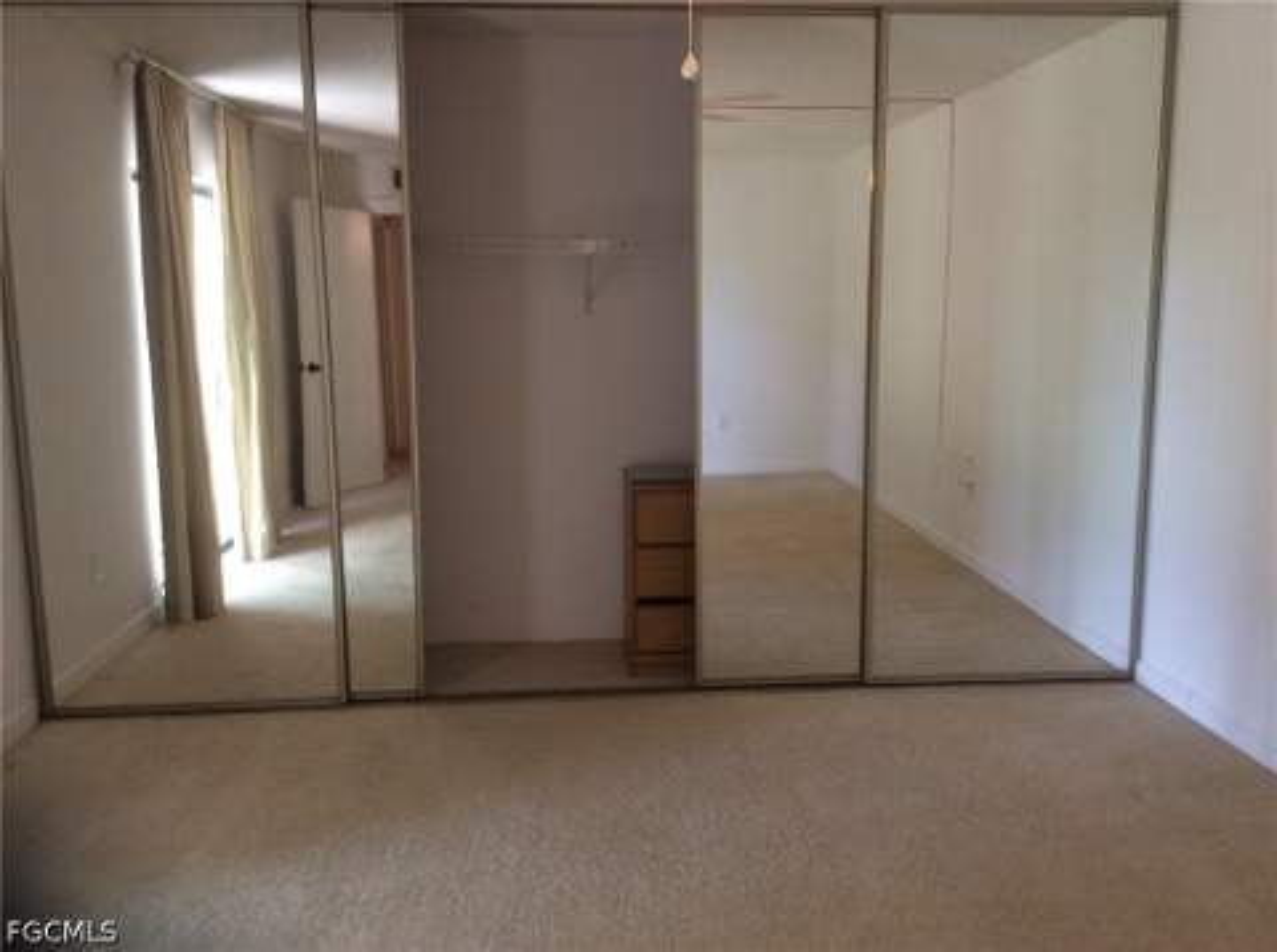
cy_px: 476
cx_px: 638
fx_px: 1178
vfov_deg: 44.0
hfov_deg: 56.9
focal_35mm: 32
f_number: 2.4
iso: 80
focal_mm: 3.3
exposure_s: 1/24
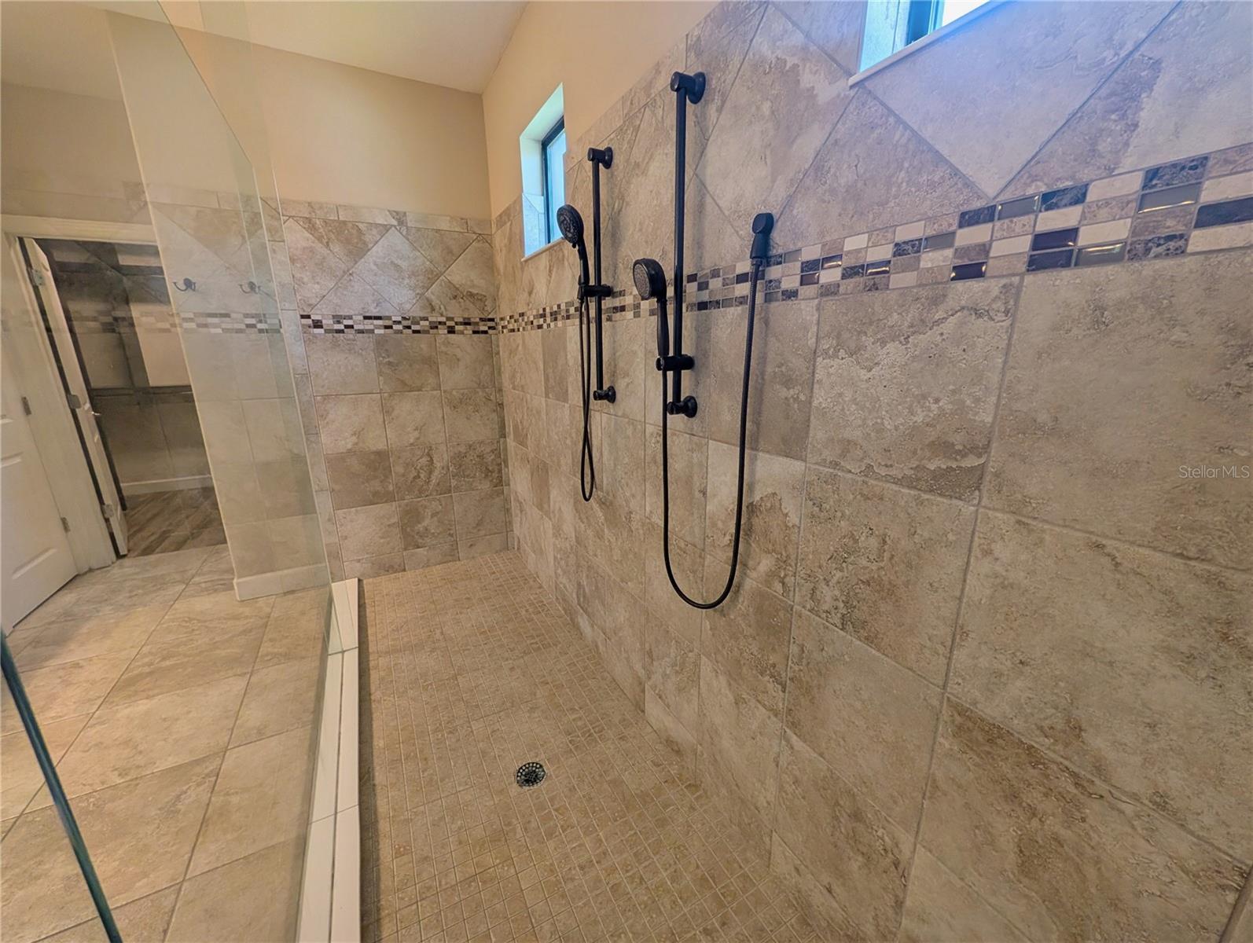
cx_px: 626
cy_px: 472
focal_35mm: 12
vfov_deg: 94.6
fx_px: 435
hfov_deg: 110.5
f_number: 1.7
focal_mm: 2.02
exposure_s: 1/151
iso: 88
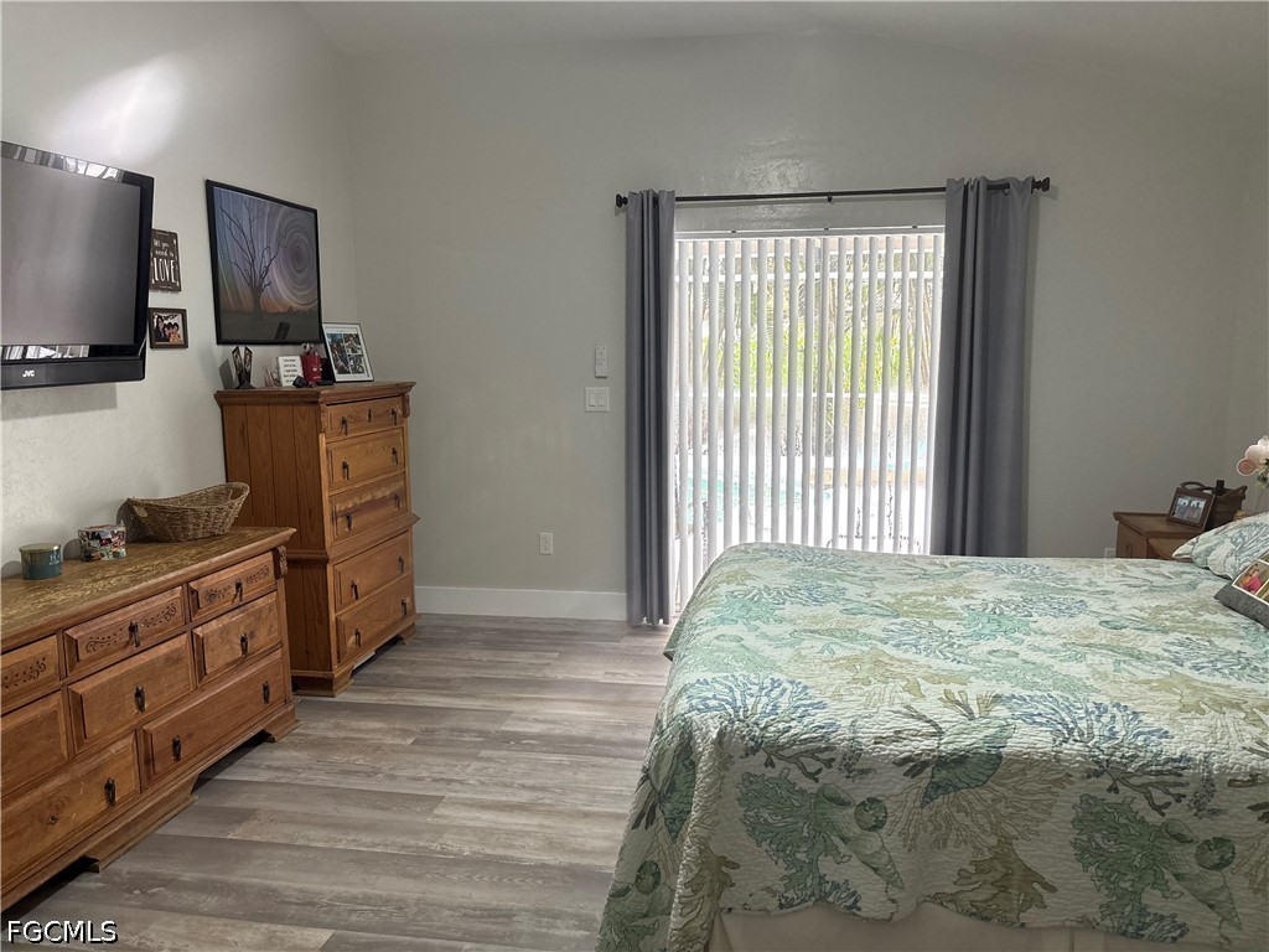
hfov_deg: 67.3
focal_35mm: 26
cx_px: 634
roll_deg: +0.8
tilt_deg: -7.4
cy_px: 476
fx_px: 953
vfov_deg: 53.1
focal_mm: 5.96
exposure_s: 1/79
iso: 125
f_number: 1.6
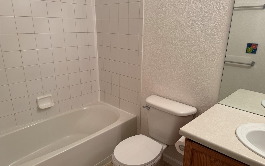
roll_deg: -0.3
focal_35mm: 26
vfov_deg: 47.5
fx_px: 188
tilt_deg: -19.2
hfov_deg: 70.4
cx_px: 135
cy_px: 89
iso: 160
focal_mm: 6.76
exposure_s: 1/120
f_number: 1.78
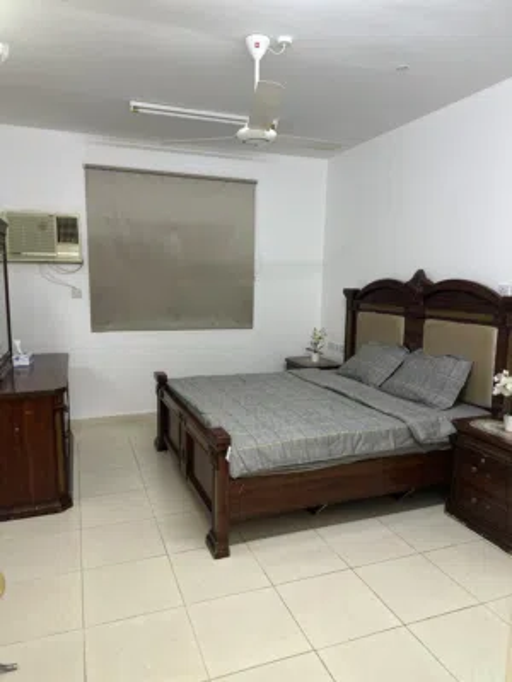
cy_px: 341
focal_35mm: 24
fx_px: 473
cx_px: 256
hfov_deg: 56.8
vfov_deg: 71.6
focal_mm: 6.86
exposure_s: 1/50
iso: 250
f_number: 1.78
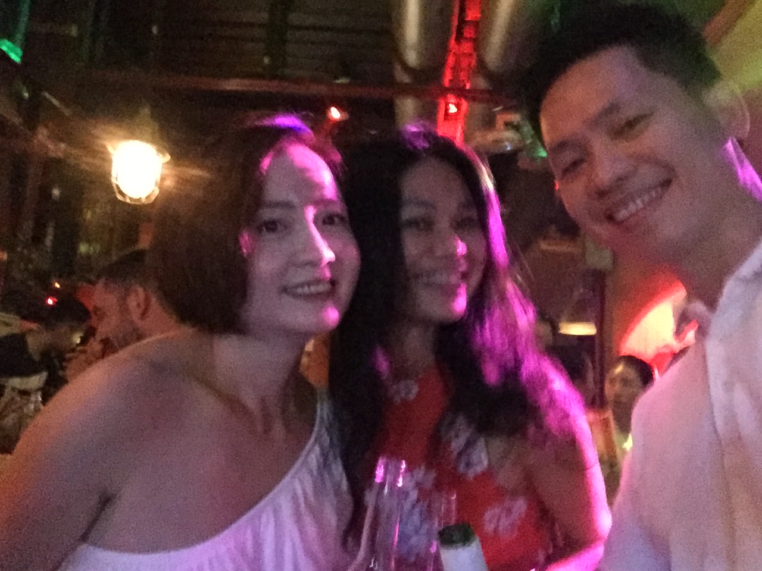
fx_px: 682
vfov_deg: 45.4
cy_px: 286
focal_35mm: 31
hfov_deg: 58.4
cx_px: 381
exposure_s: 1/17
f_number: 2.2
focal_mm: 2.65
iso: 2000
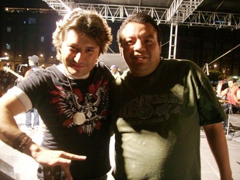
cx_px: 120
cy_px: 90
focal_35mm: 36
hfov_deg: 51.4
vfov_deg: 39.7
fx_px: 250
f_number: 2.7
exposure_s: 1/8
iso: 200
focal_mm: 6
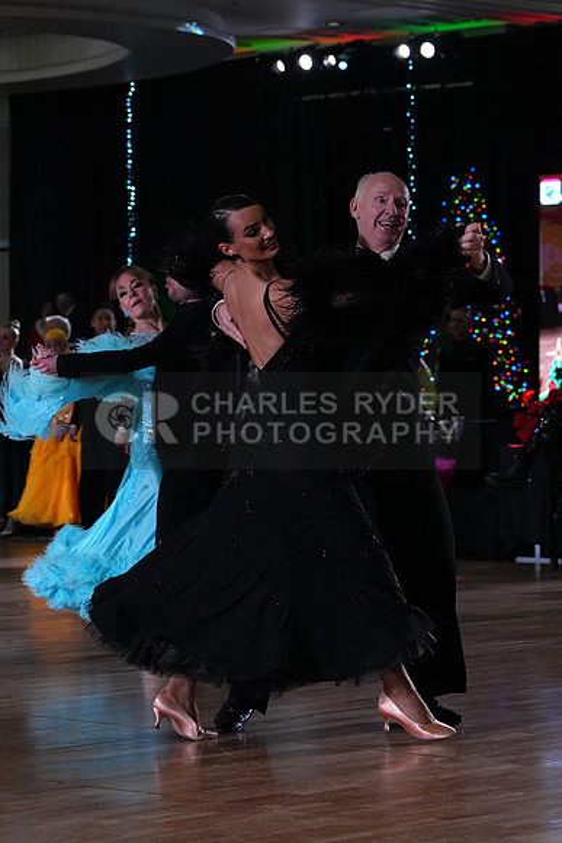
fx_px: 2949
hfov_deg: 10.9
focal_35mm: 126
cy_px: 422
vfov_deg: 16.3
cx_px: 281
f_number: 7.1
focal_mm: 126
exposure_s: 1/400
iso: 6400
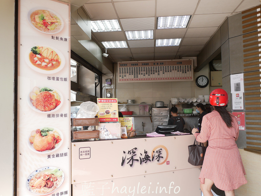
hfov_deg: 58.3
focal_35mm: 31
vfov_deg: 45.4
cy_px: 99
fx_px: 234
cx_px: 128
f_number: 2.5
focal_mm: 15
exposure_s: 1/250
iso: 200
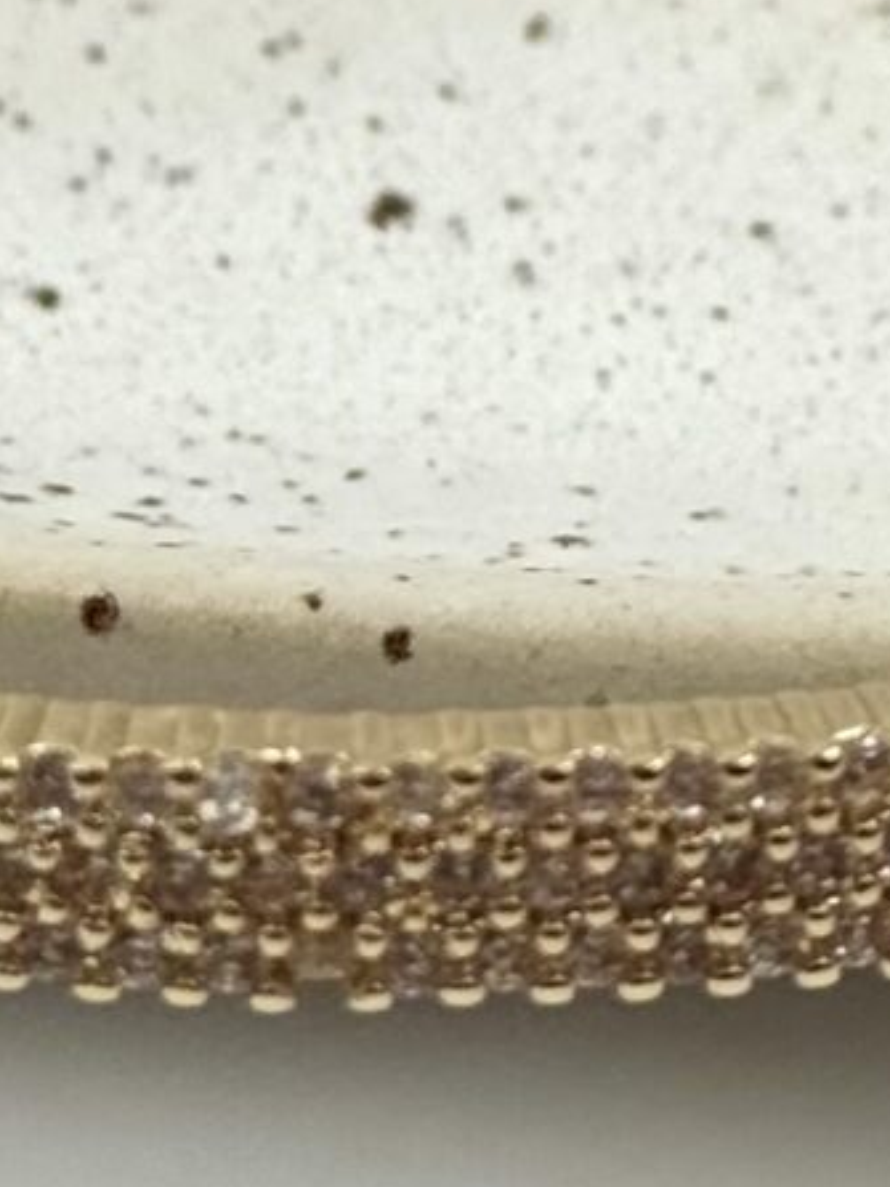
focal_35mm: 275
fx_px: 9432
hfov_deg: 5.4
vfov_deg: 7.2
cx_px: 292
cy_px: 340
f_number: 1.78
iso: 64
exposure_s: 1/995
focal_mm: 6.76
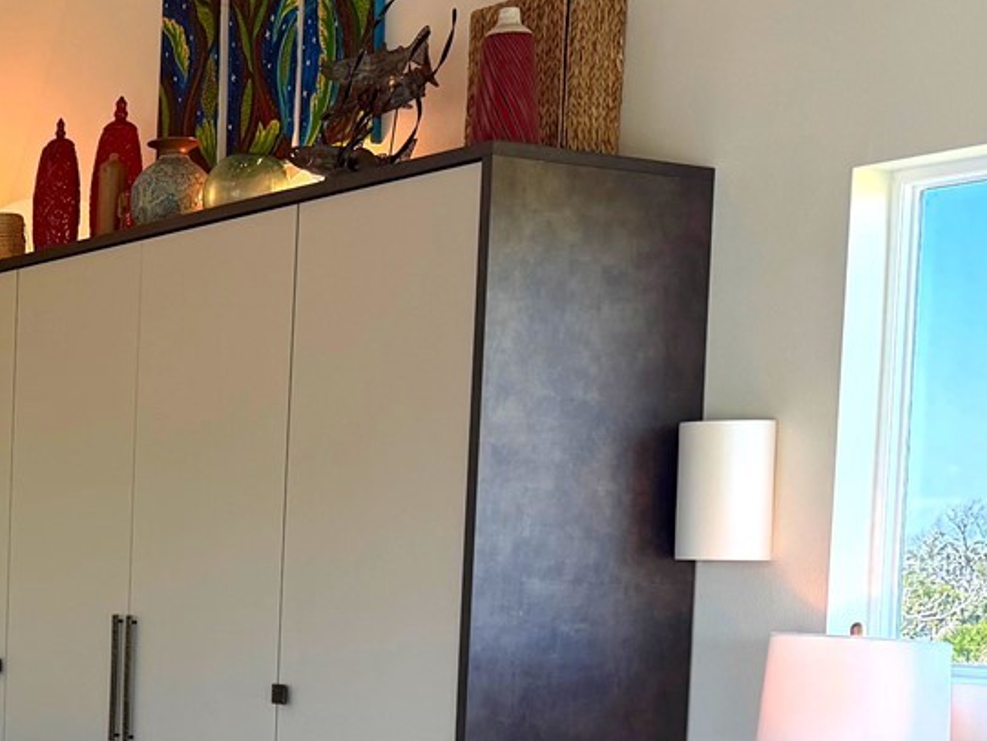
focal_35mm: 71
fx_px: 2025
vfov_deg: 20.2
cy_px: 697
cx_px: -254
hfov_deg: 24.4
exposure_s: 1/175
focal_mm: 6.8
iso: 80
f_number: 1.8
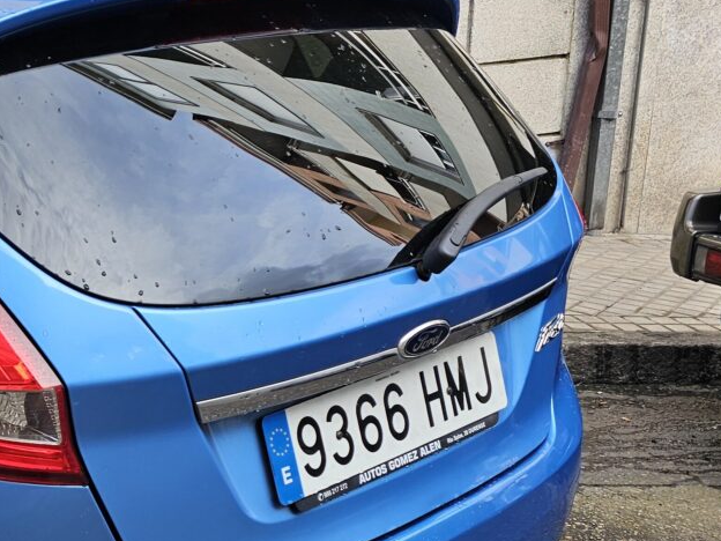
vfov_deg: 24.4
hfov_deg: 28.9
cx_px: -114
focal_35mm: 59
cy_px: 445
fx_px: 1229
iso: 12
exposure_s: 1/180
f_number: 1.7
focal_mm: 6.3
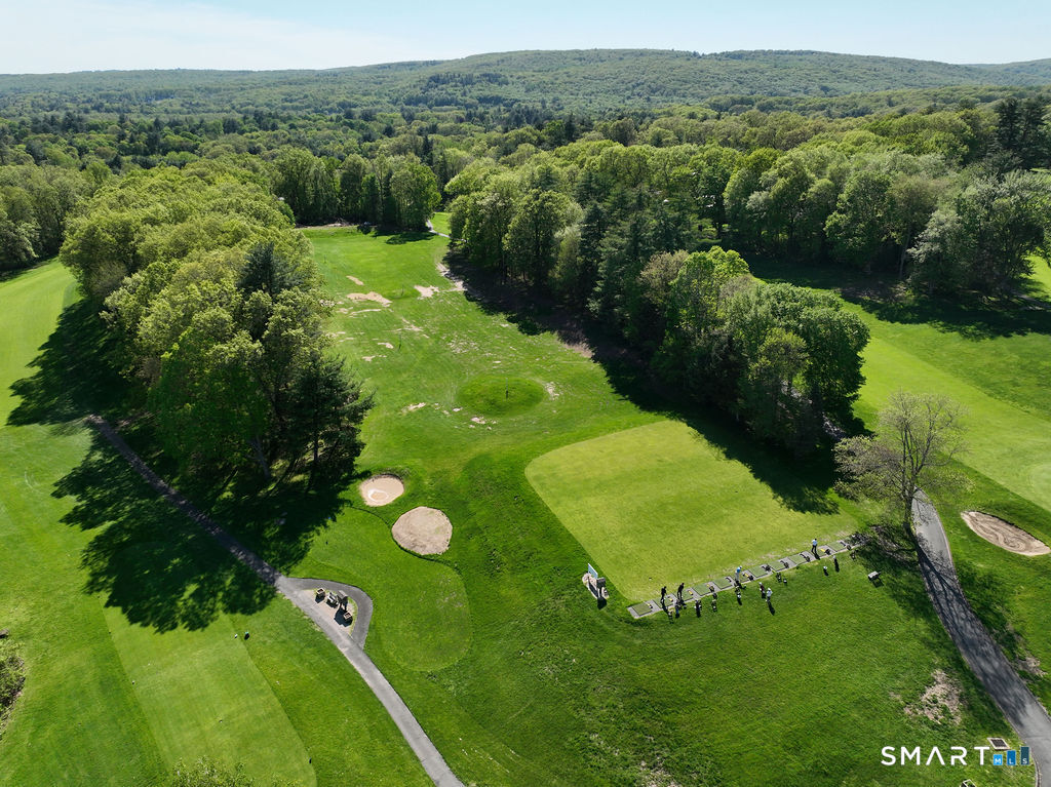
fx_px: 728
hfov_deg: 71.6
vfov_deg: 56.8
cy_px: 394
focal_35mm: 24
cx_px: 526
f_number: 2.8
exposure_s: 1/2500
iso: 200
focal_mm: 12.29
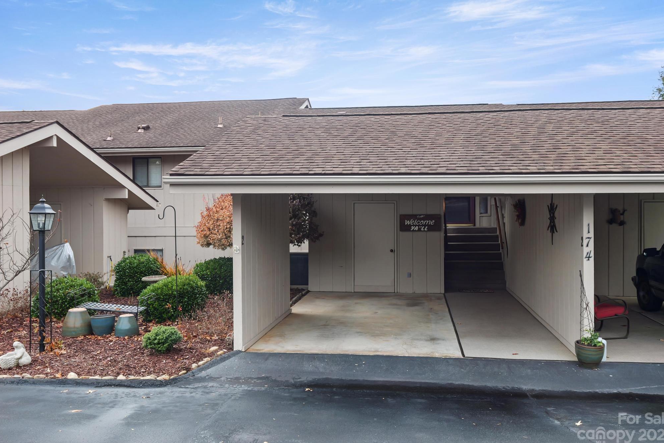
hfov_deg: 55.8
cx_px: 336
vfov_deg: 38.8
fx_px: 627
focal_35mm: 34
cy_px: 196
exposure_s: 1/50
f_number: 5
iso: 100
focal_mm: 16
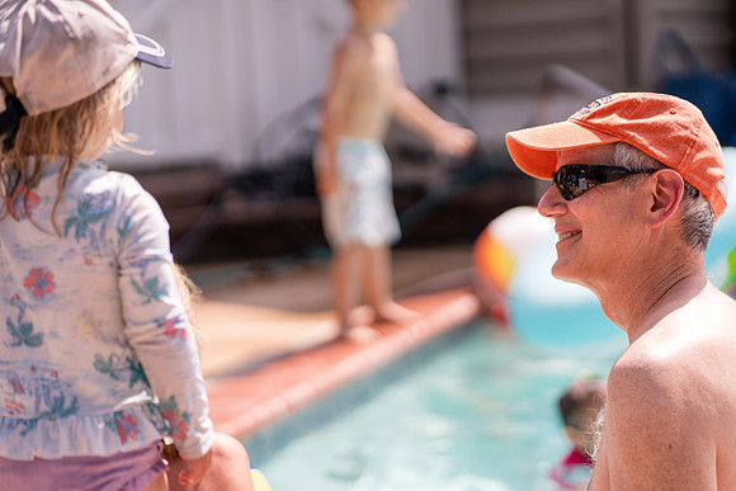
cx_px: 368
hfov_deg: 23.9
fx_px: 1738
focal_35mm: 85
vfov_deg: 16.1
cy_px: 246
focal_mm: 85
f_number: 2.2
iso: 200
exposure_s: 1/4000
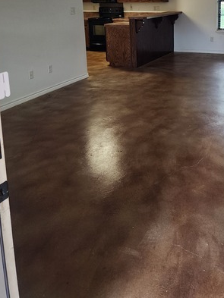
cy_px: 54
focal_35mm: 39
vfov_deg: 45.1
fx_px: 336
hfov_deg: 35.9
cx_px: 170
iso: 200
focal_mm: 6.4
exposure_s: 1/120
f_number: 1.8
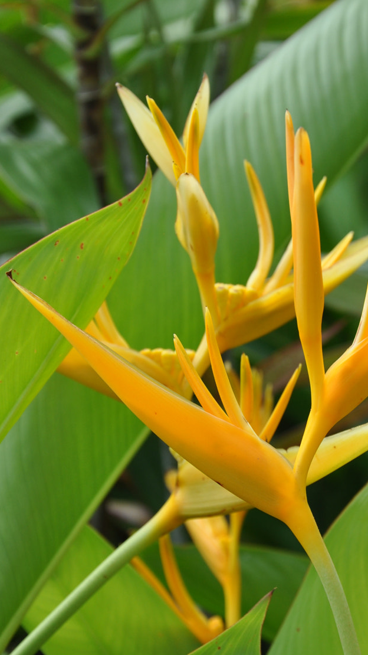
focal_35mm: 170
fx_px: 2946
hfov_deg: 7.1
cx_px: 263
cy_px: 376
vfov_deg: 12.7
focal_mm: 75
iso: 200
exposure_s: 1/320
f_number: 8
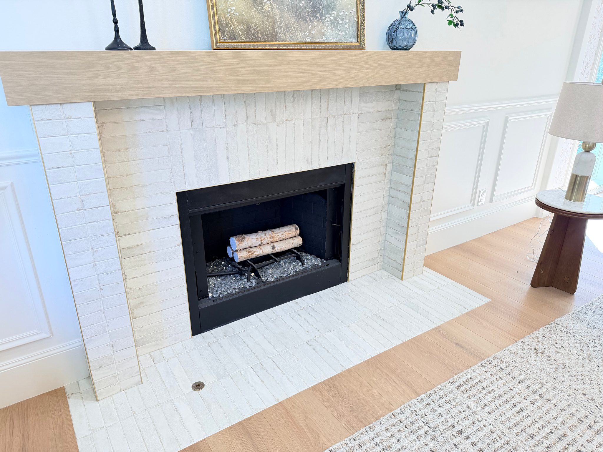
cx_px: 302
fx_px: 418
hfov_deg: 71.6
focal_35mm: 24
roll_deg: -0.2
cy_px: 226
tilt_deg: -23.4
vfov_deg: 56.8
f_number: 1.78
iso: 320
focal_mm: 6.76
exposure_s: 1/120
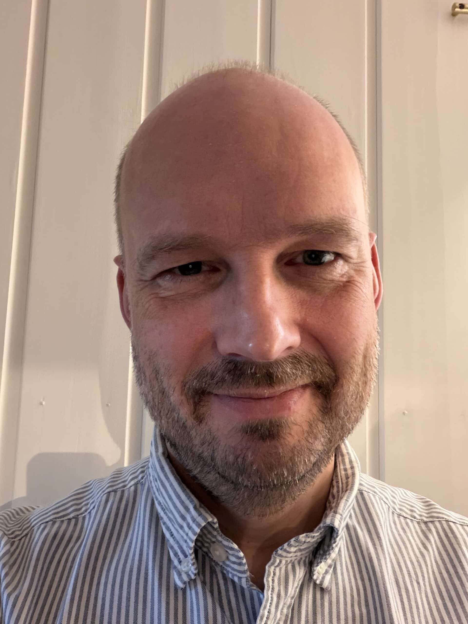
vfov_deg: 60.0
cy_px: 312
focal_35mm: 30
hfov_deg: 46.8
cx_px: 234
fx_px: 541
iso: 500
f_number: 1.9
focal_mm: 2.71
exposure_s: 1/20
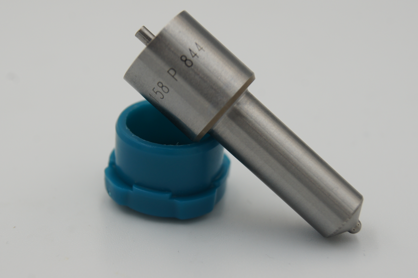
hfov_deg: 22.5
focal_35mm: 91
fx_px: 1051
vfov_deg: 15.1
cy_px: 145
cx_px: 209
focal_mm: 55
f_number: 7.1
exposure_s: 1/125
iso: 200
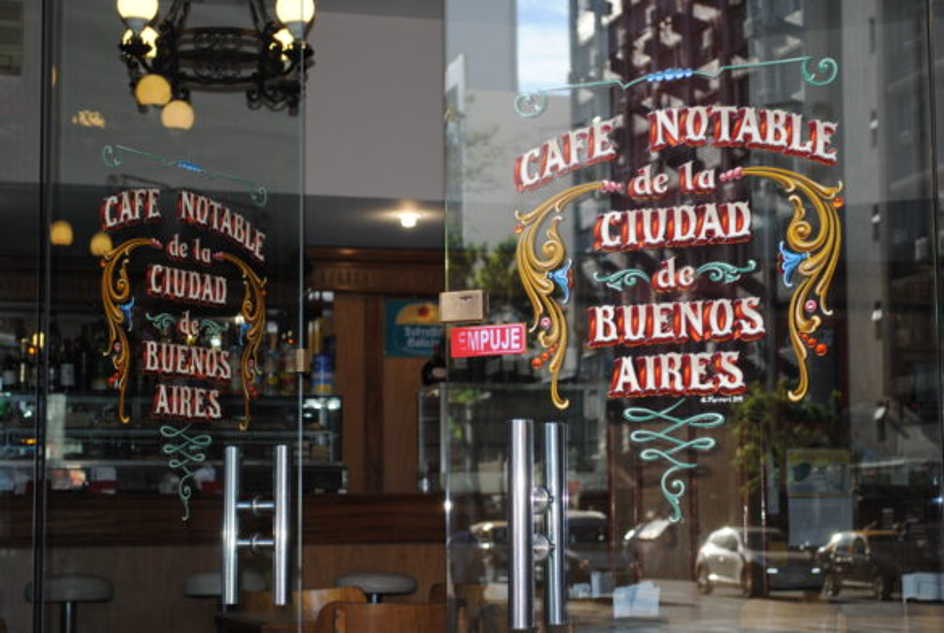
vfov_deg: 19.0
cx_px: 472
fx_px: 1891
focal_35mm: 72
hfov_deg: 28.0
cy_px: 316
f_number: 5.6
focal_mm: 48
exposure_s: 1/100
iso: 200
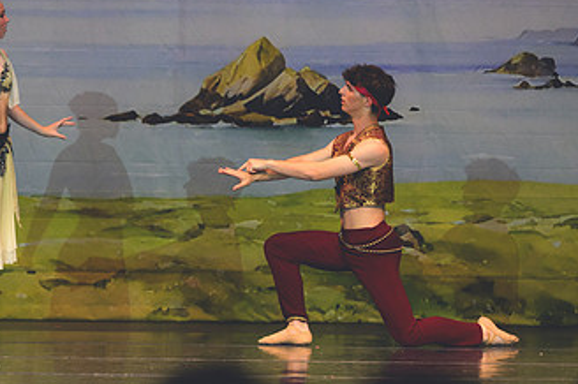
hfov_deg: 5.2
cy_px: 203
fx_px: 6384
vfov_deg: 3.4
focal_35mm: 398
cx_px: 144
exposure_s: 1/500
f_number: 2.8
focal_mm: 150
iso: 1100
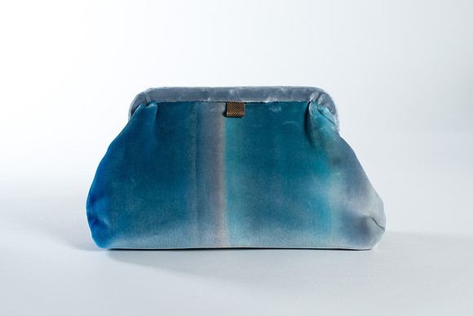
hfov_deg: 39.6
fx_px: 657
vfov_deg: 27.0
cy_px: 158
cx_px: 236
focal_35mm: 50
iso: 200
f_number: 7.1
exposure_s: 1/200
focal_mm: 50
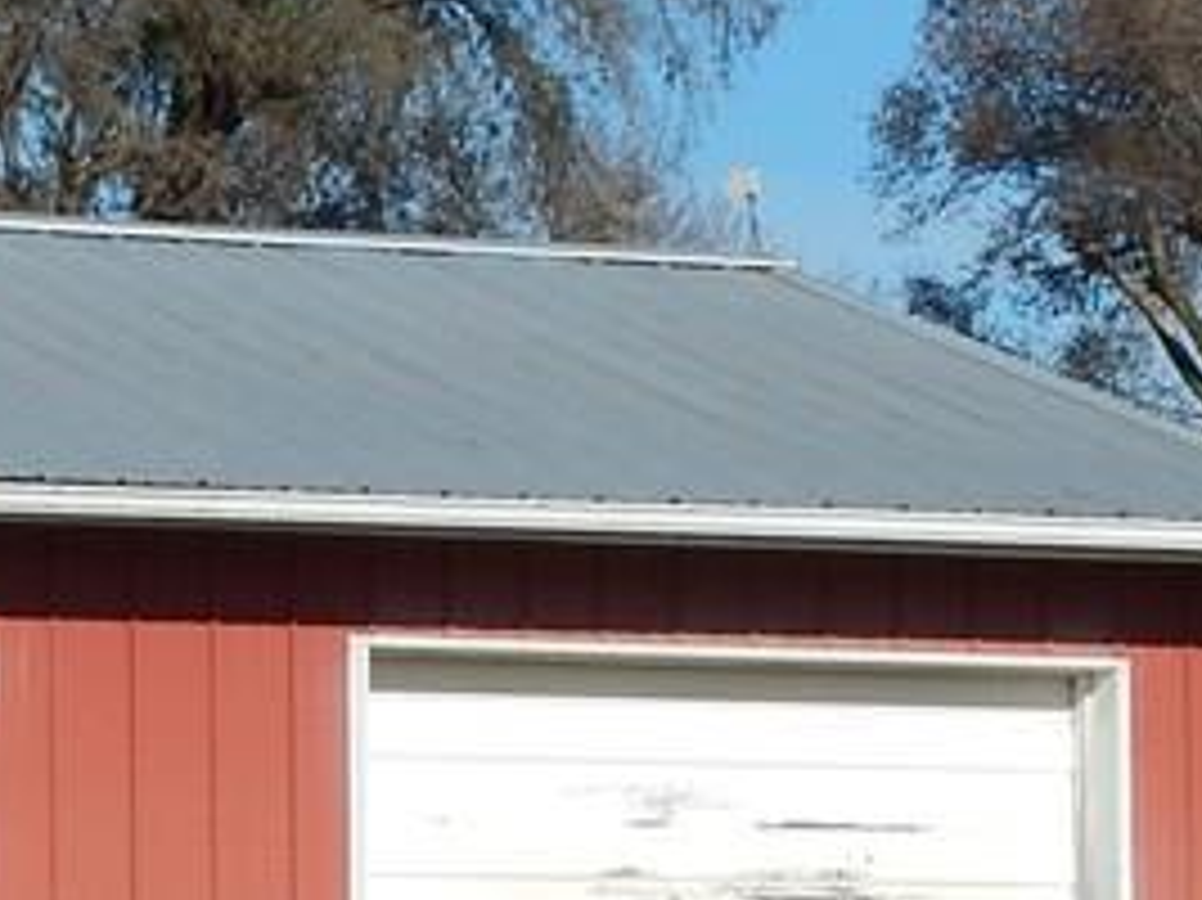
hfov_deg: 8.4
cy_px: 1458
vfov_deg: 6.2
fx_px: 8122
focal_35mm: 234
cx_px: -135
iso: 125
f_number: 7.9
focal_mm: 10.9
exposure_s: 1/400
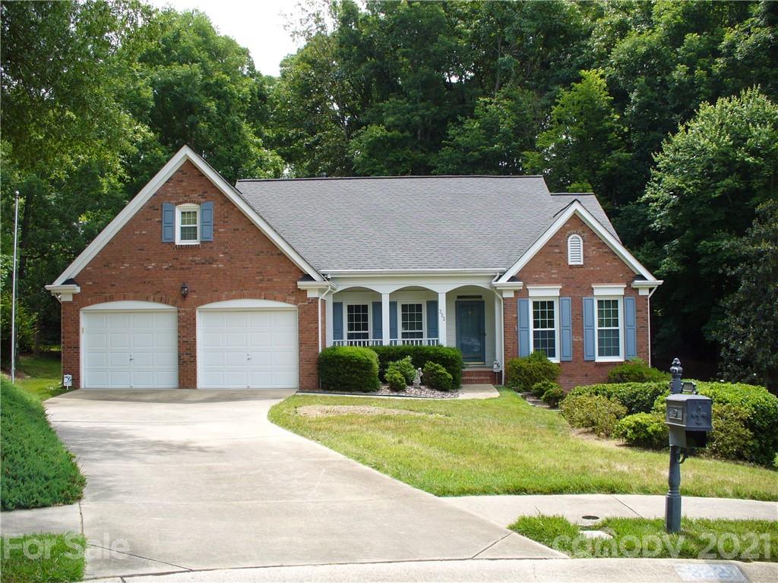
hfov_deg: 50.1
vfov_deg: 38.7
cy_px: 292
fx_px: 832
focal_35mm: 37
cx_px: 389
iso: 80
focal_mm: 6.1
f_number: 5.6
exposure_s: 1/125
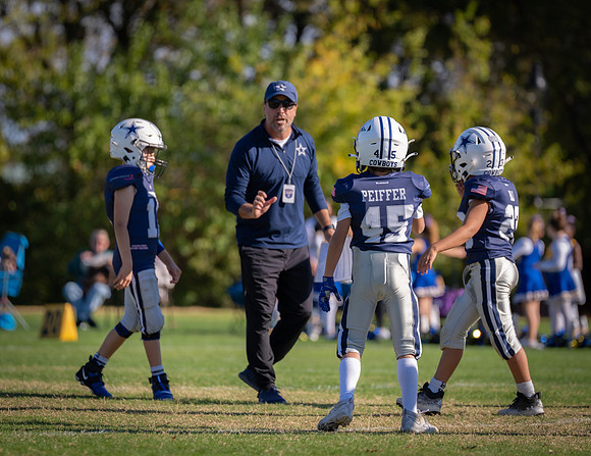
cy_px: 209
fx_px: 5178
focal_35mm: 300
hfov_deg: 6.5
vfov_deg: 5.0
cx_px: 285
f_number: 2.8
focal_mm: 200
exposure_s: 1/1250
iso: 100
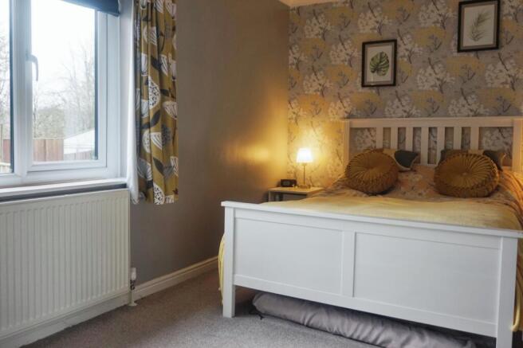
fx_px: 457
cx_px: 262
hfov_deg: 59.5
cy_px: 174
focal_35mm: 32
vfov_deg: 41.7
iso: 250
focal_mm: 21
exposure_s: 1/60
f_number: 4
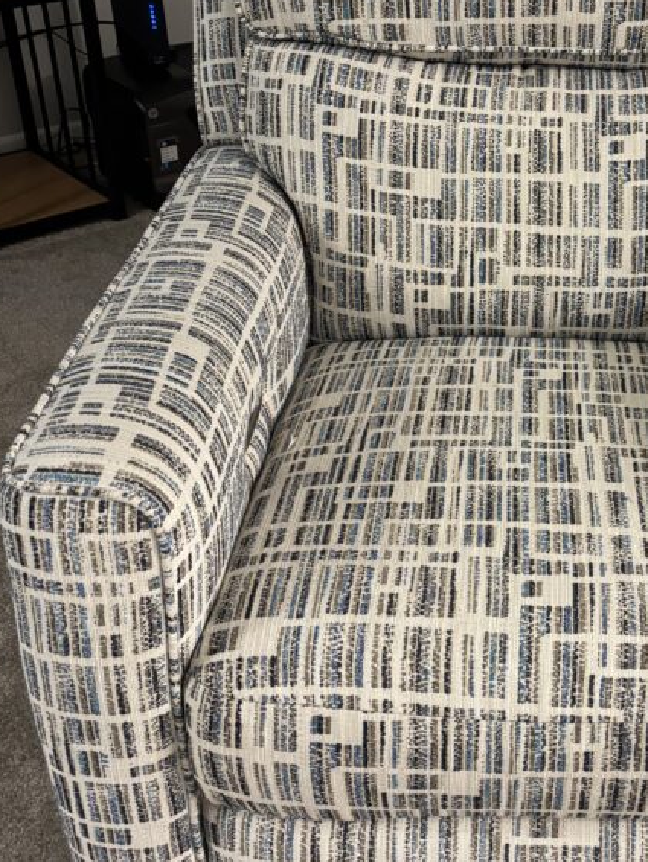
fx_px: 1172
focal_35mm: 47
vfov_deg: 40.2
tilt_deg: -29.2
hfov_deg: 30.2
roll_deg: -2.6
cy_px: 334
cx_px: 514
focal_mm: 5.96
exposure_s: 1/60
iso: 250
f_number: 1.6
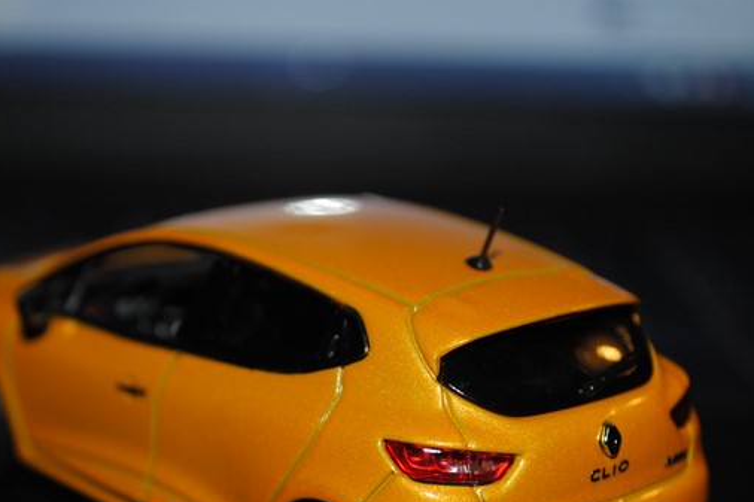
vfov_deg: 14.3
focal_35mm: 95
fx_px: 1989
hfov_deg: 21.4
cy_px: 393
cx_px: 319
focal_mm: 40
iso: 200
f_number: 5.3
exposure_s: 1/60
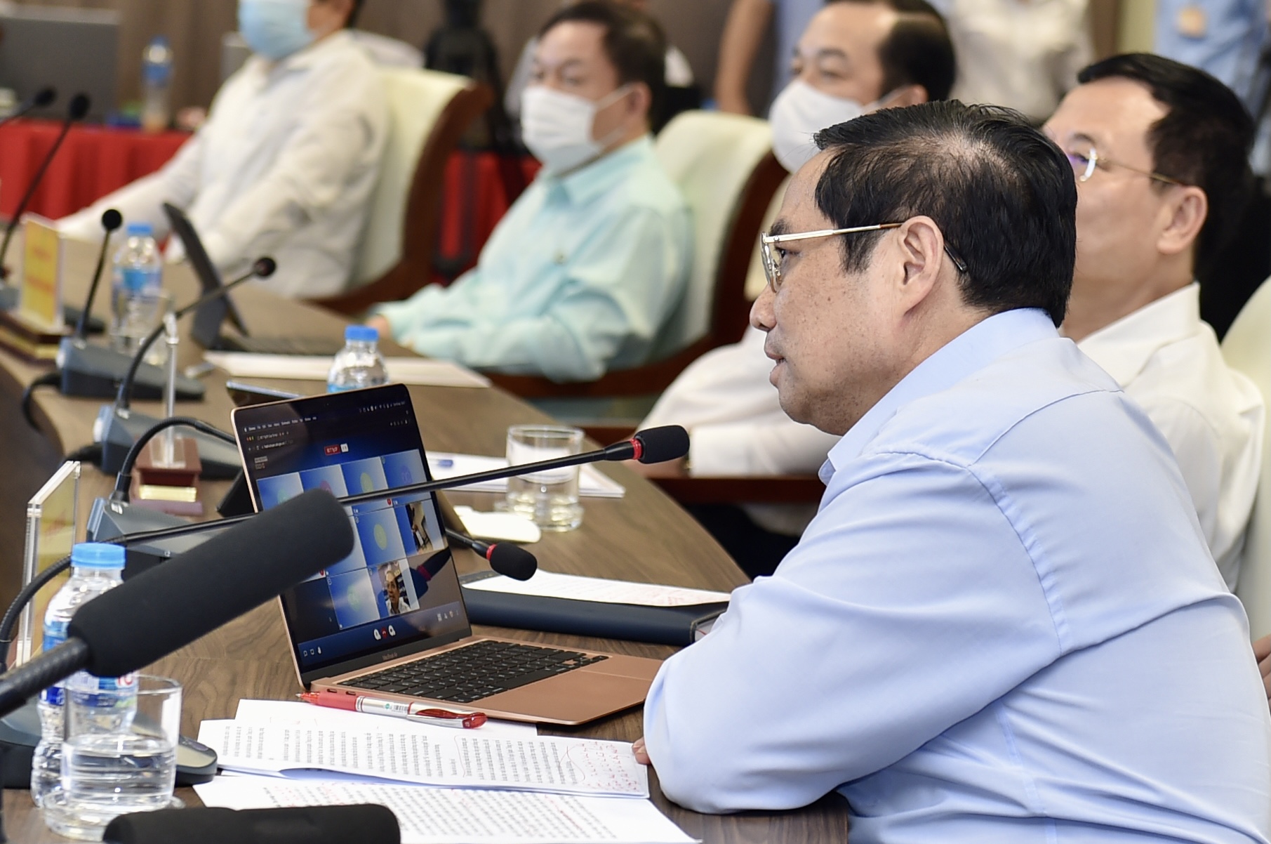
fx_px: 2468
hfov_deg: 28.9
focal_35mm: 70
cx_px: 636
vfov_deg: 19.4
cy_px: 422
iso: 800
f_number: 4
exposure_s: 1/125
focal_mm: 70
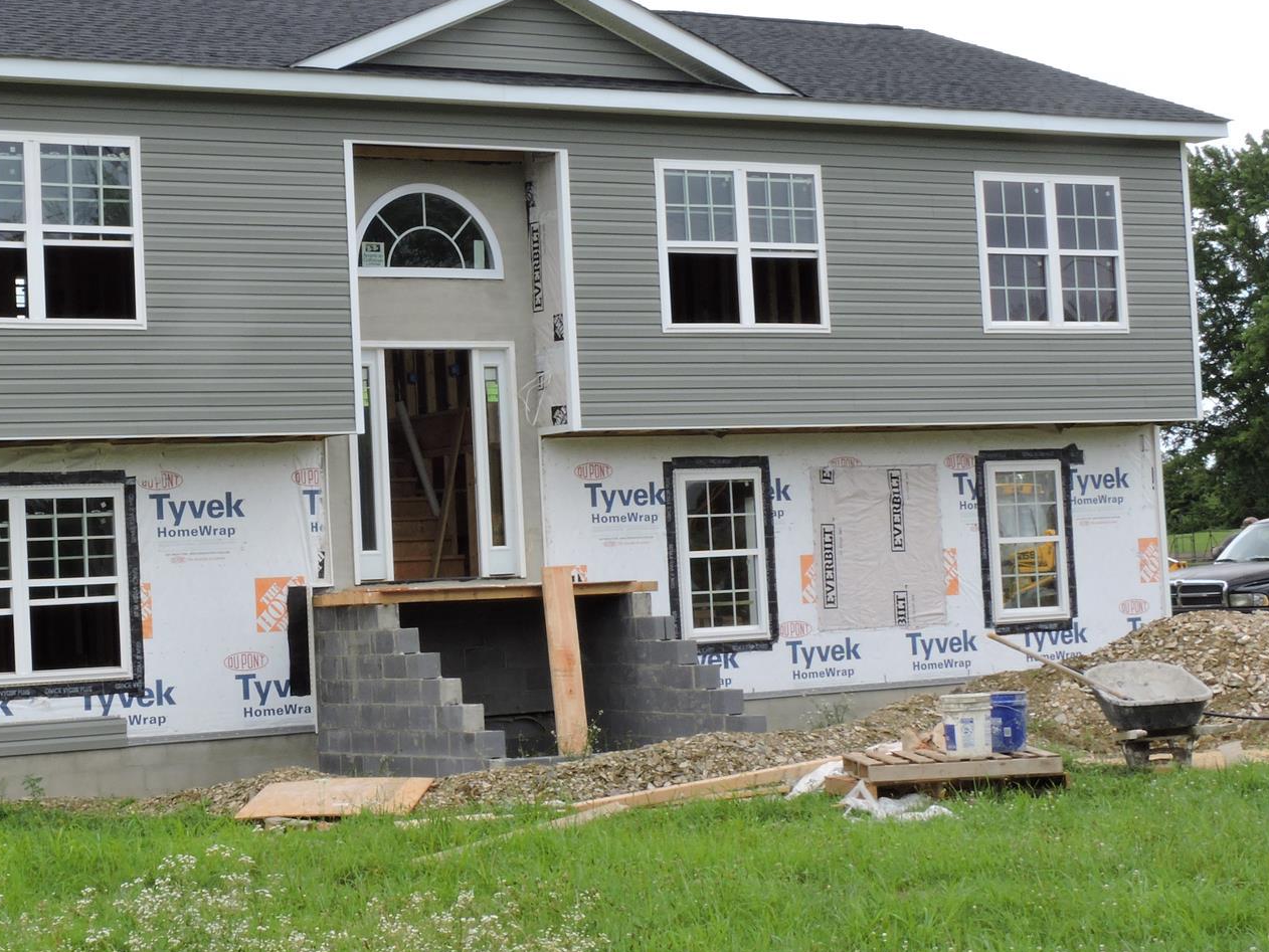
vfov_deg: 20.2
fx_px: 2677
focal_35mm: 73
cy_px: 418
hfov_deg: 26.3
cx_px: 314
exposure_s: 1/125
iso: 100
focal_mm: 8.1
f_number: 8
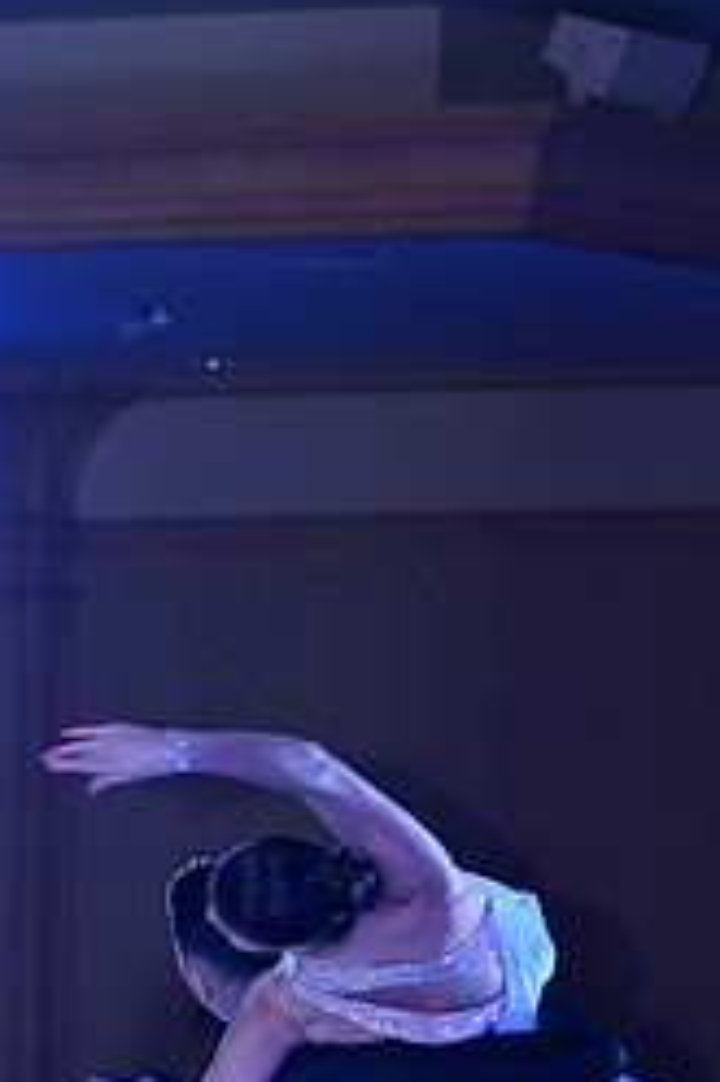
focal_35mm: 328
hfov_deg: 4.2
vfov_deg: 6.3
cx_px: 172
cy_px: 1239
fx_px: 9853
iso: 1600
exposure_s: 1/200
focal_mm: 140
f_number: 4
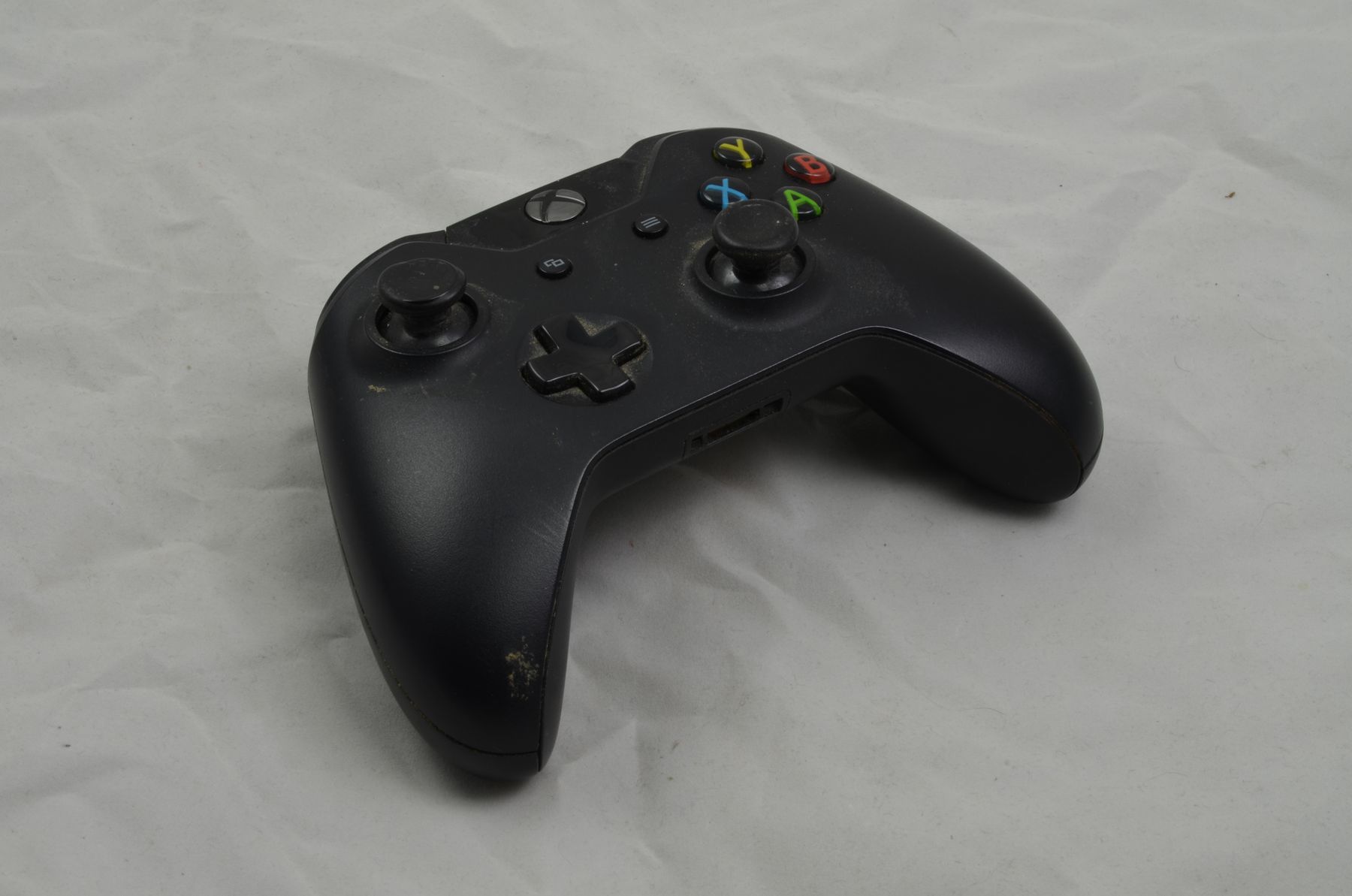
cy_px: 448
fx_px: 2249
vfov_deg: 22.5
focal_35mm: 60
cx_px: 676
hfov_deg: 33.5
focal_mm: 40
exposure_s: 1/1.6
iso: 100
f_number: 20
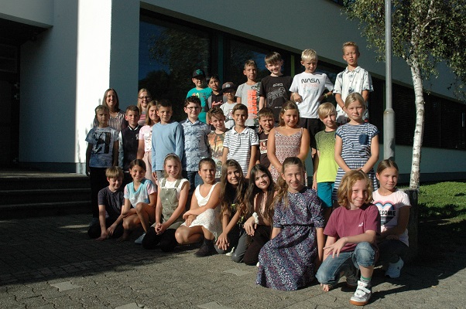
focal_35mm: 33
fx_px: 427
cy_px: 154
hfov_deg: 57.3
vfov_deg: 39.9
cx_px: 233
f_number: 14
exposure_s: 1/800
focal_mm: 22
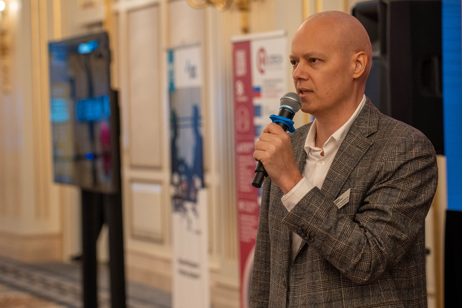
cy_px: 156
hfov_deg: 14.8
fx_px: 1784
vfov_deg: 9.9
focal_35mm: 139
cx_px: 234
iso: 800
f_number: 3.2
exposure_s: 1/200
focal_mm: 75
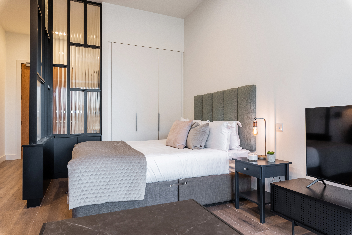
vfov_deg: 57.3
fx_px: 215
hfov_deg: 78.6
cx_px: 176
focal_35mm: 22
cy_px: 118
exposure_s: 1/80
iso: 400
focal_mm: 22
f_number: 7.1
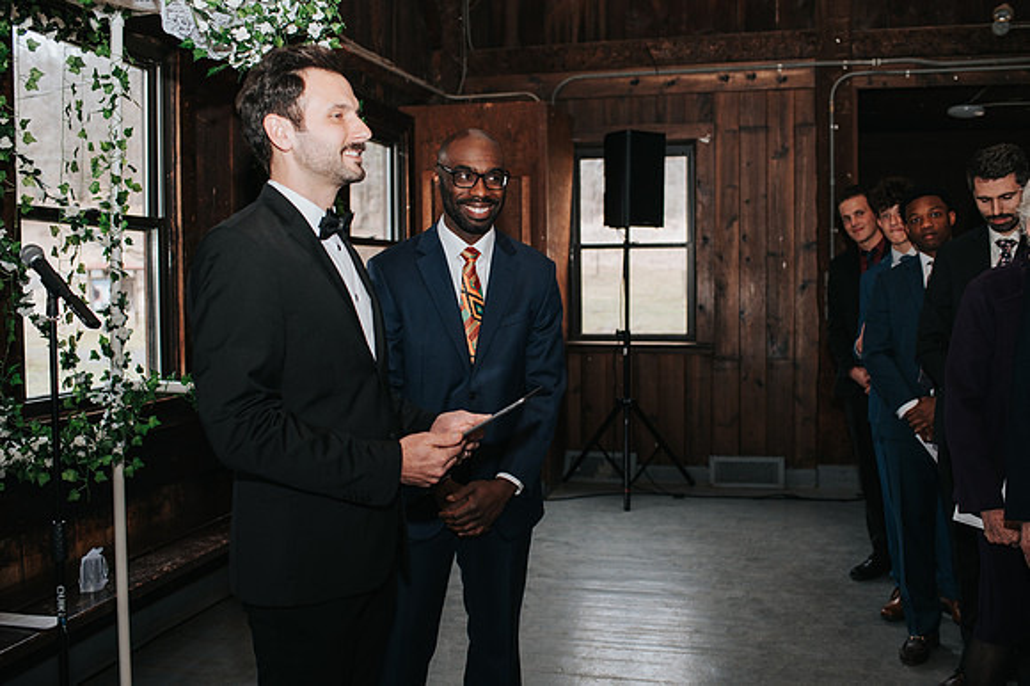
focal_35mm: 35
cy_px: 343
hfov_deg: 54.5
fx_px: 1001
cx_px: 515
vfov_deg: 37.8
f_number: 3.2
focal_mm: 35
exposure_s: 1/200
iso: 1000
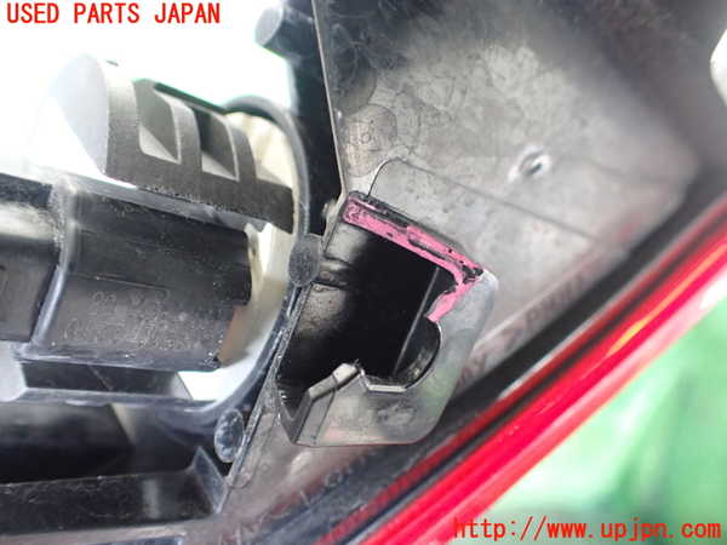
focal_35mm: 30
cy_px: 272
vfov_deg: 46.8
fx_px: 630
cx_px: 364
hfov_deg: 60.0
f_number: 2.3
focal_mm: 5.4
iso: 800
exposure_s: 1/60
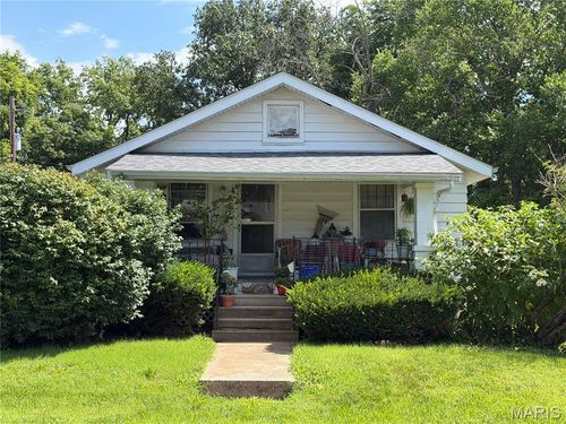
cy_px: 212
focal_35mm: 48
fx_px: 785
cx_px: 283
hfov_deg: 39.7
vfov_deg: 30.3
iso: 100
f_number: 1.78
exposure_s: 1/2494
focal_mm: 6.76
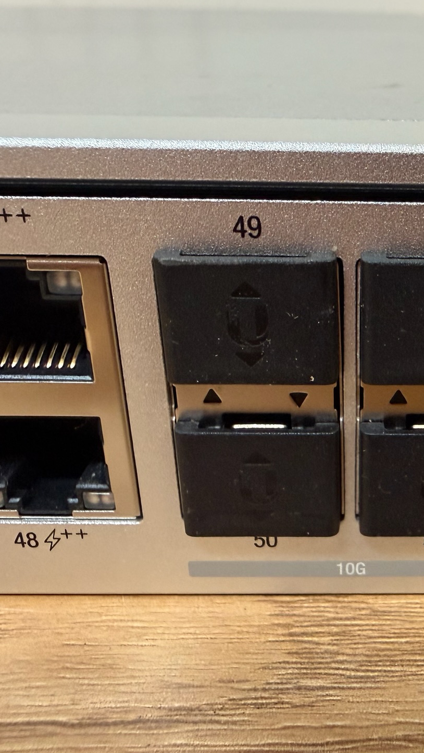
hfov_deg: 29.0
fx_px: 739
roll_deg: -0.4
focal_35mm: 37
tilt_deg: -25.4
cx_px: 463
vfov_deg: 54.0
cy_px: 361
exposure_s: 1/50
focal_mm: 2.22
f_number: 2.2
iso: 400
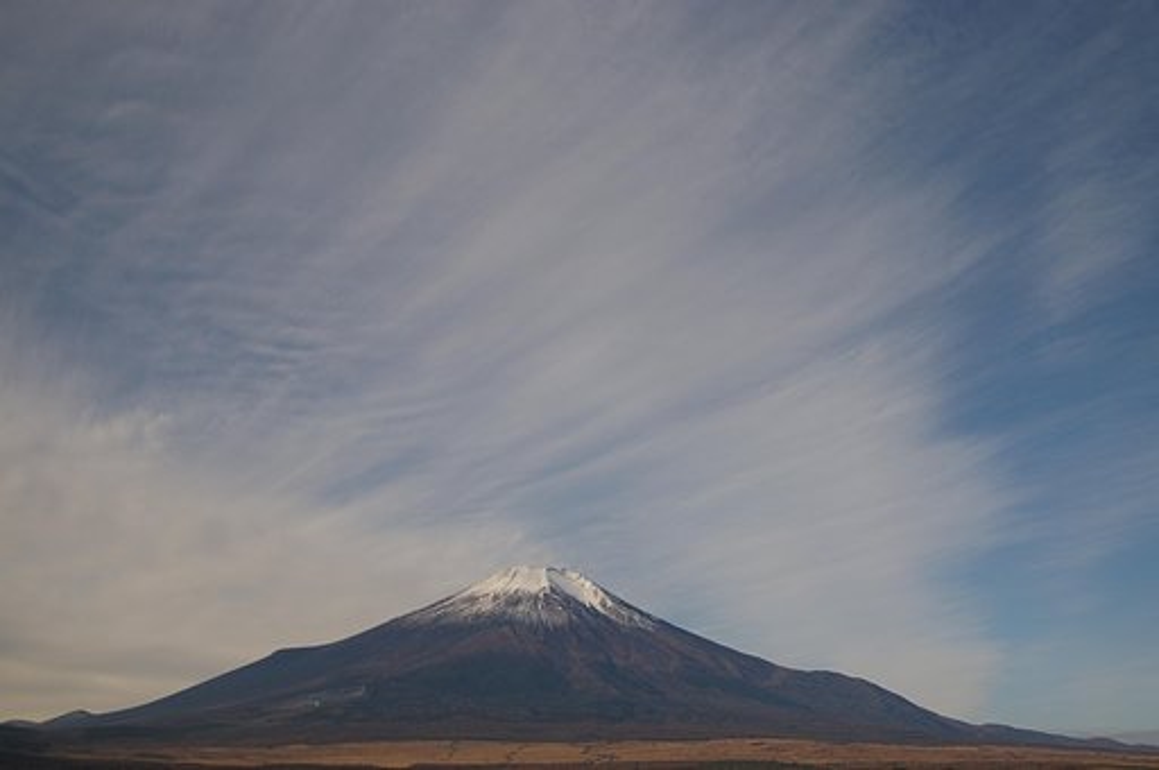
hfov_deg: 49.6
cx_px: 580
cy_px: 385
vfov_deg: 34.1
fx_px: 1254
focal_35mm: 39
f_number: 4
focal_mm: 26
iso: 200
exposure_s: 1/4000
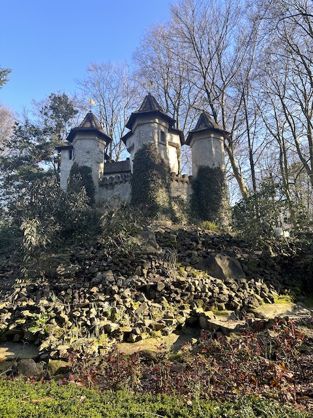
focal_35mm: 24
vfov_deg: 71.6
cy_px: 209
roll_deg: +0.9
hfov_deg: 56.8
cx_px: 156
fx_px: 289
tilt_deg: +12.6
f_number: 1.78
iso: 64
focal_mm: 6.86
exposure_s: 1/206
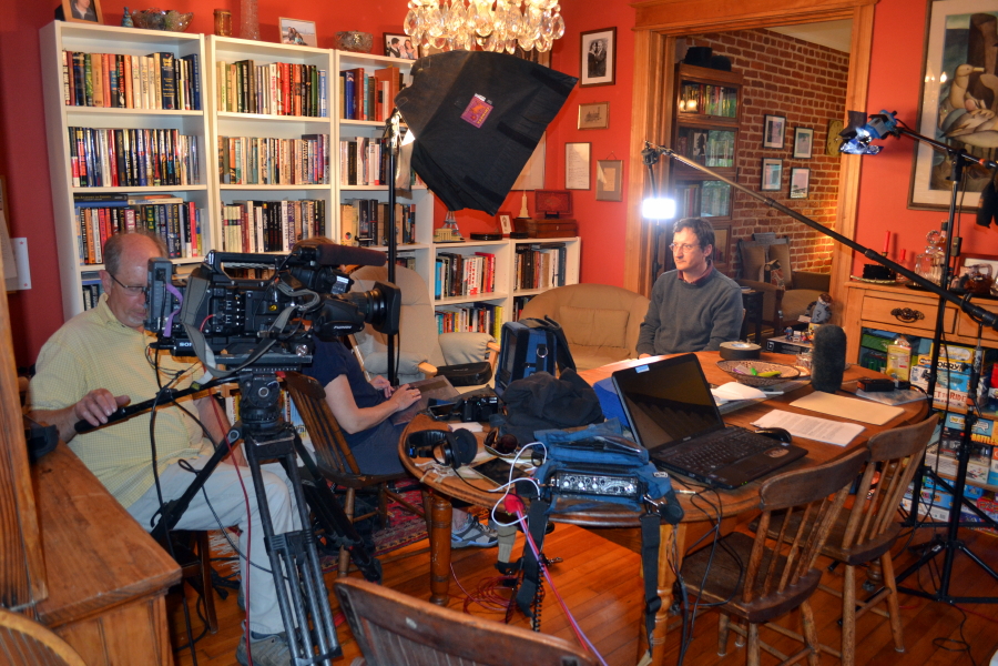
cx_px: 499
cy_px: 333
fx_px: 748
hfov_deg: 67.4
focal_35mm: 27
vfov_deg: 47.9
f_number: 3.5
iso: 720
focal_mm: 18
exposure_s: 1/60
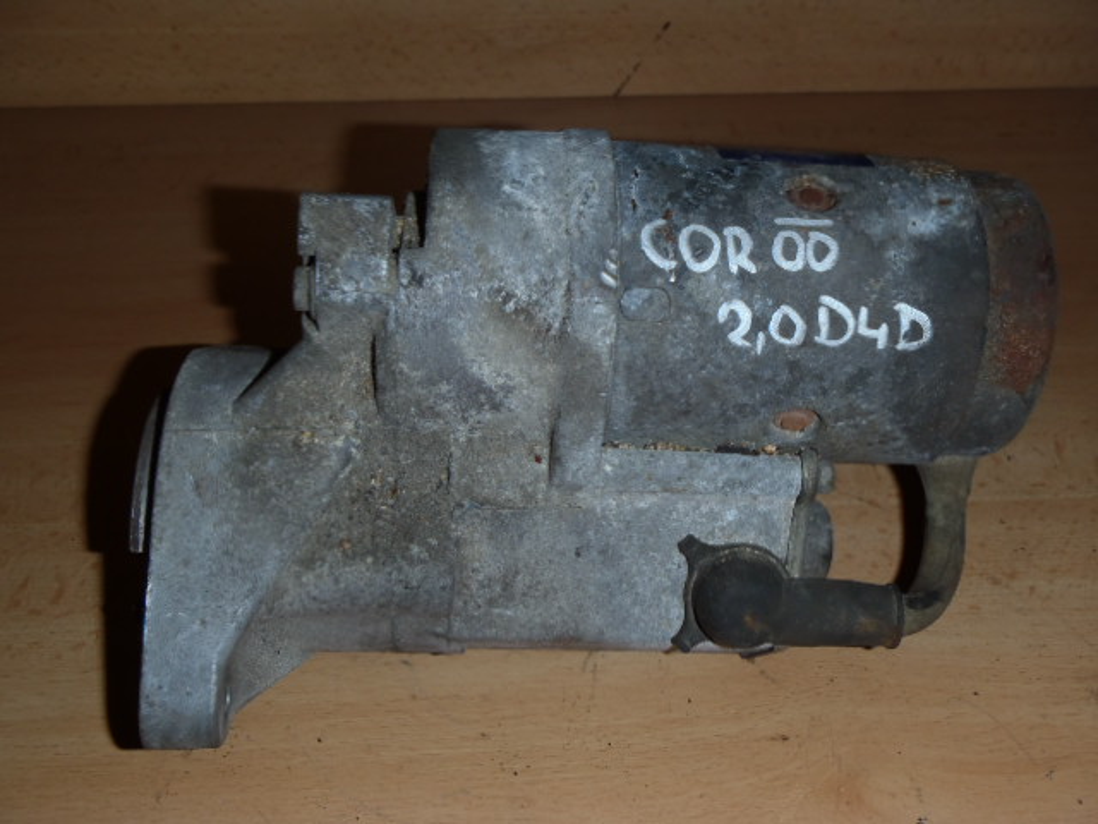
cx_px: 549
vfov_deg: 37.7
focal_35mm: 38
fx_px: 1205
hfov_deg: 49.0
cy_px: 412
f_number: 4.6
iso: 100
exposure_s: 1/40
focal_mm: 6.83
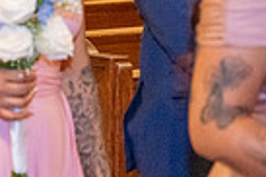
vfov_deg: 4.6
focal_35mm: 297
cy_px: -15
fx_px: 2192
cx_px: -252
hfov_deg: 6.7
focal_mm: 70
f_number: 3.5
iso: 2000
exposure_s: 1/200
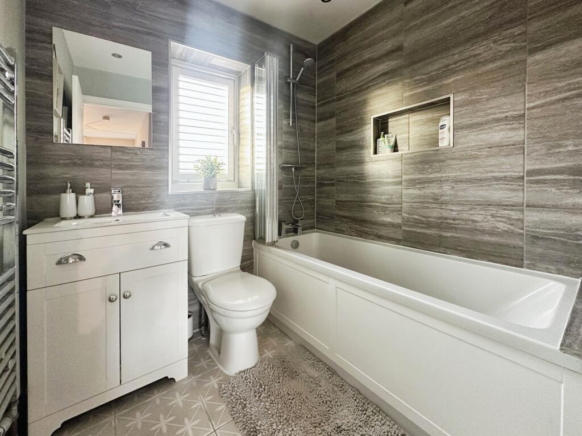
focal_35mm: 14
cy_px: 218
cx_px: 291
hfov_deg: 102.1
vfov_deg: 85.7
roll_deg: +1.6
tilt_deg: -4.0
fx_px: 235
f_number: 2.2
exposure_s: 1/50
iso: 320
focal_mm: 2.22
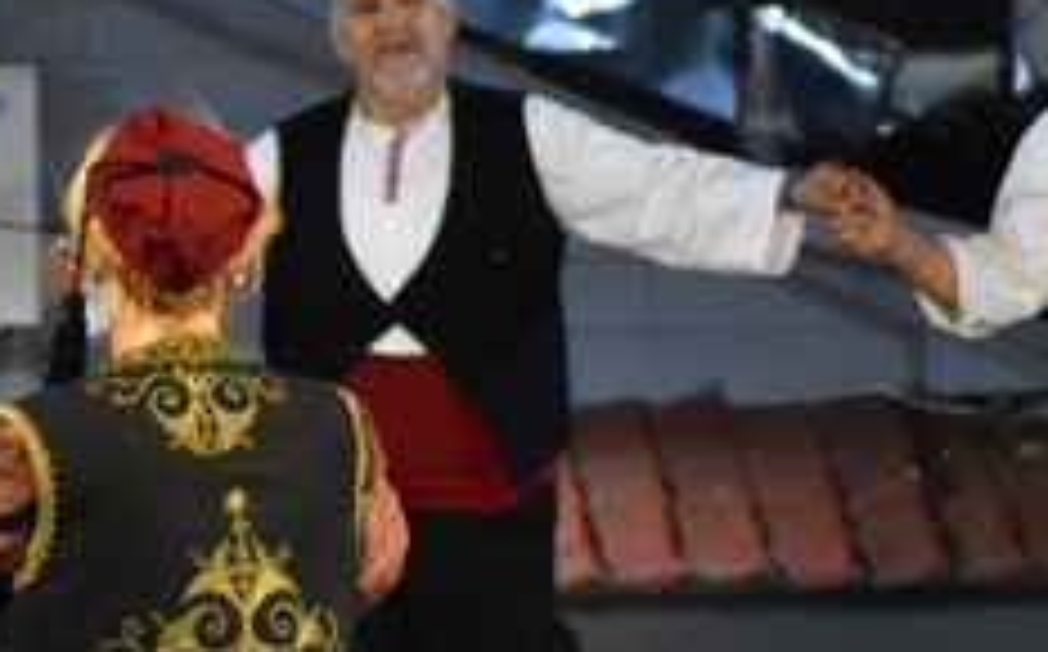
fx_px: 15747
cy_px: 834
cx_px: -1066
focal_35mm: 552
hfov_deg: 3.8
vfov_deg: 2.4
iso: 2800
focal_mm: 82
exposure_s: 1/125
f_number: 4.8
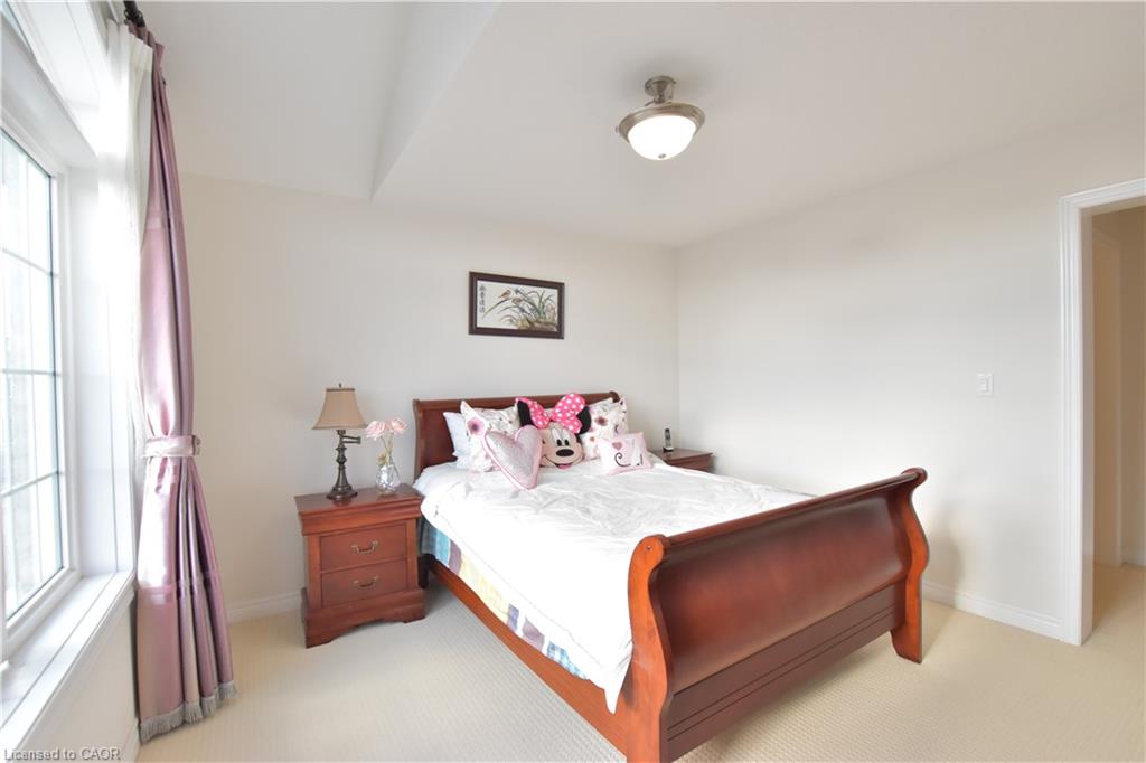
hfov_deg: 100.4
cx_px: 573
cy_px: 382
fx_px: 477
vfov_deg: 77.3
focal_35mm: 15
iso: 1600
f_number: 7.1
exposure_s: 1/200
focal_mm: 10
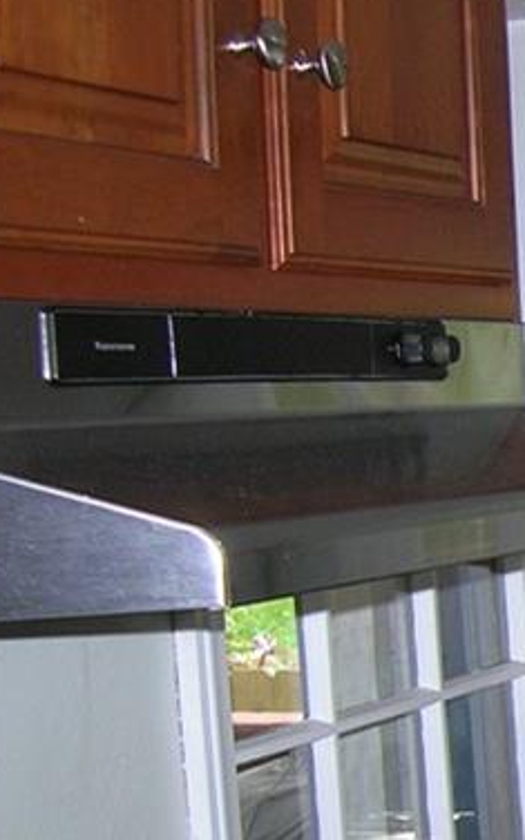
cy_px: 624
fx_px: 2243
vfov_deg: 21.0
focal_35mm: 98
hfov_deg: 11.7
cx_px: 1115
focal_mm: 5.7
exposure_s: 1/60.1
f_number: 2.9
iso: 70
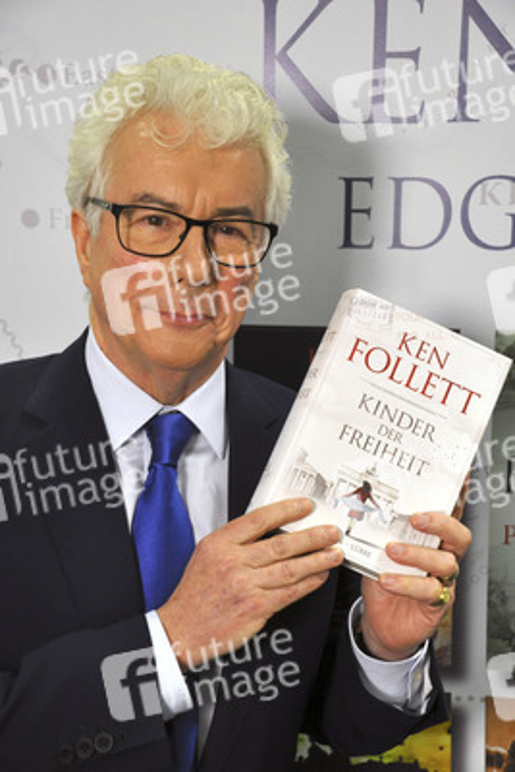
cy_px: 386
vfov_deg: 33.4
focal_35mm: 60
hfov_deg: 22.6
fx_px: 1286
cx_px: 258
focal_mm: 40
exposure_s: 1/40
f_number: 4.5
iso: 800
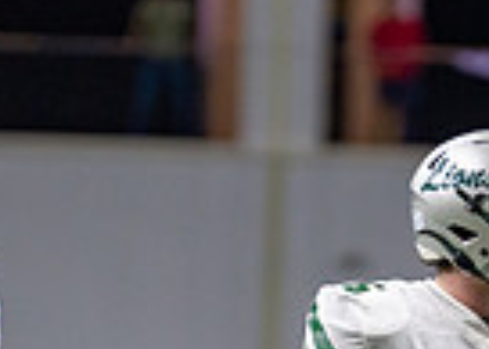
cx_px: 413
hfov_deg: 2.3
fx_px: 12368
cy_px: 694
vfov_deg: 1.6
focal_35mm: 891
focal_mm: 200
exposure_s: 1/1000
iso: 2000
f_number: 2.8
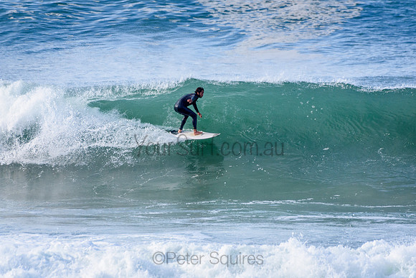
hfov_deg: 2.7
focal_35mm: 750
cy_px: 139
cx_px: 208
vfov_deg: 1.8
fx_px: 8668
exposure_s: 1/2000
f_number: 5.6
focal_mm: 500
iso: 560
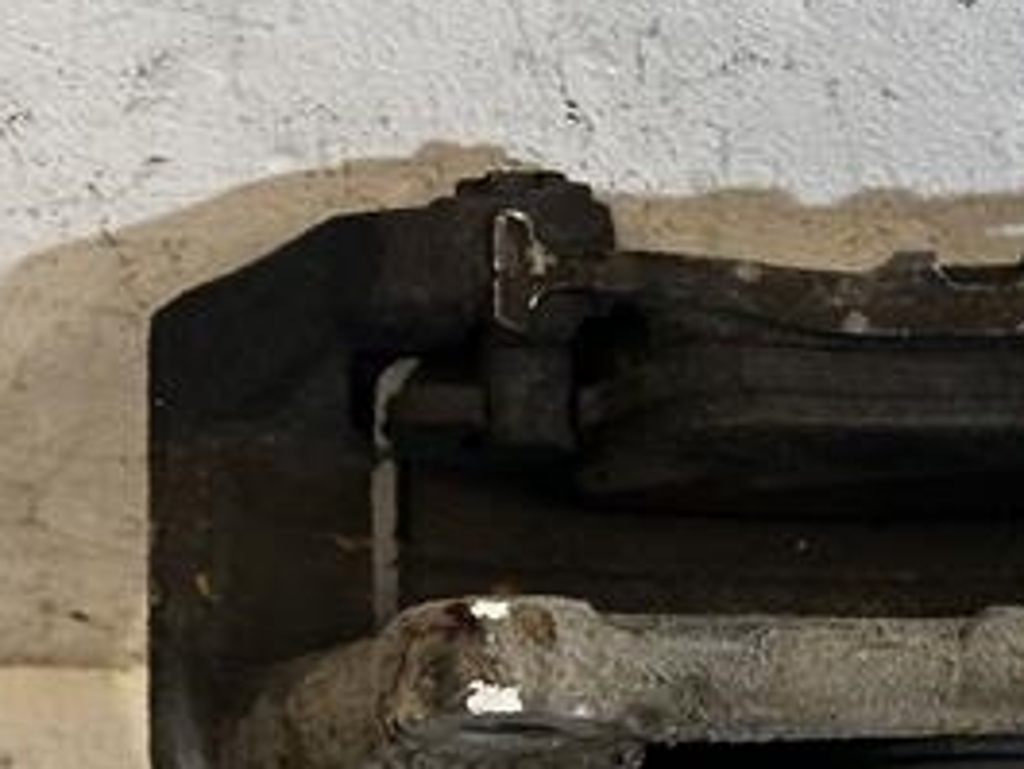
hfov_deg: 16.4
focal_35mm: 116
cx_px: 1140
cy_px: 719
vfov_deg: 12.7
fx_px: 3433
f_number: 1.78
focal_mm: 6.86
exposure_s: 1/50
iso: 50
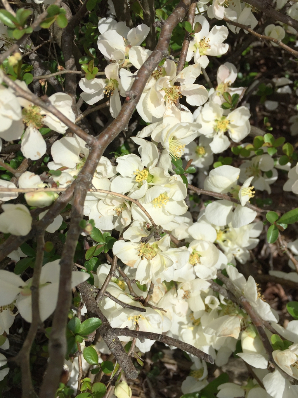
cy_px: 199
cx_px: 149
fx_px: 333
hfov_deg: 48.2
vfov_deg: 61.7
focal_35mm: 29
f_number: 2.2
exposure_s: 1/4405
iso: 32
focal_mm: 4.15
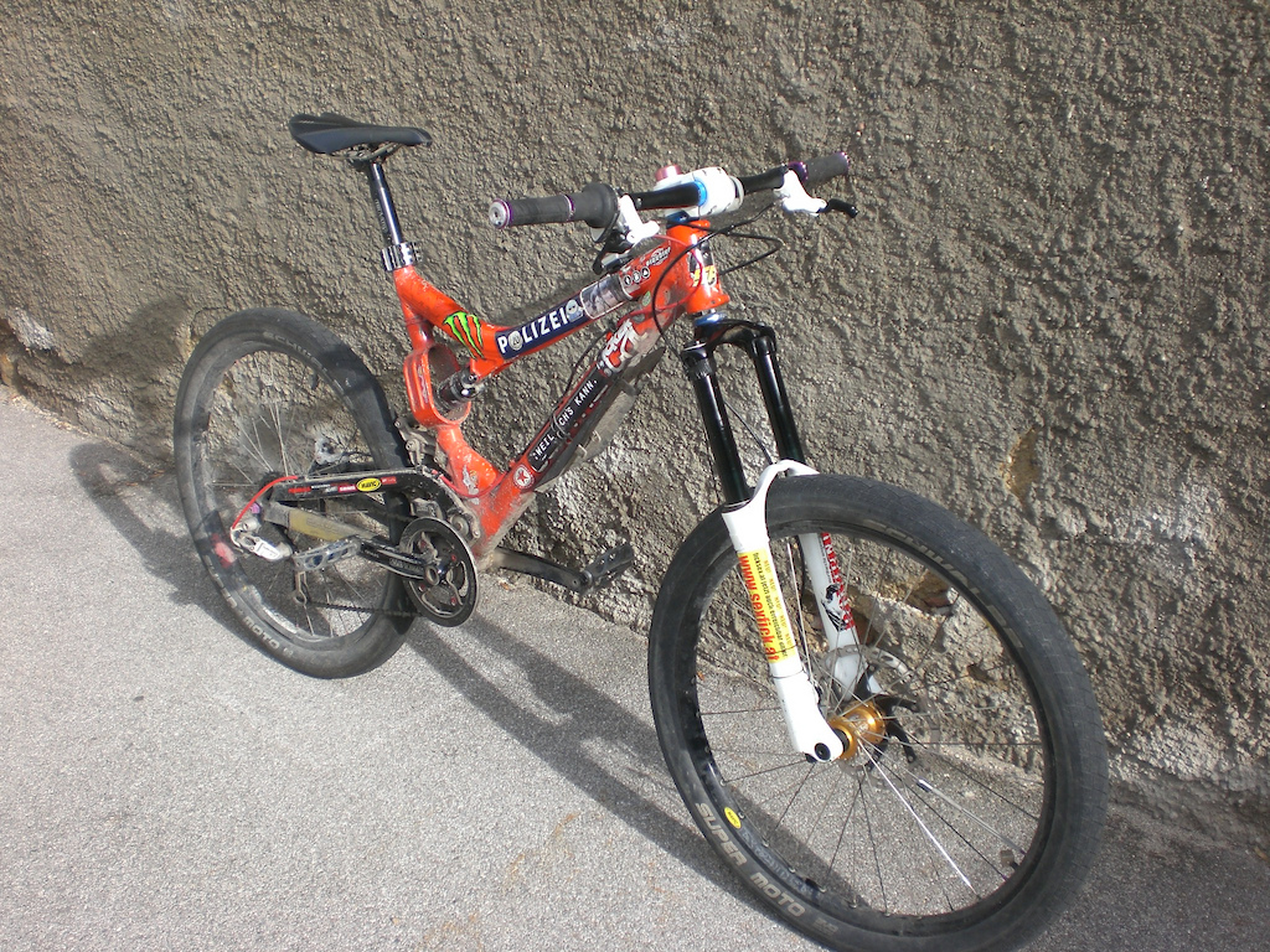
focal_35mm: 38
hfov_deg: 49.0
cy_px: 476
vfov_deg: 37.7
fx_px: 1394
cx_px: 635
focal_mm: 6.3
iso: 50
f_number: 3.1
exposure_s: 1/400
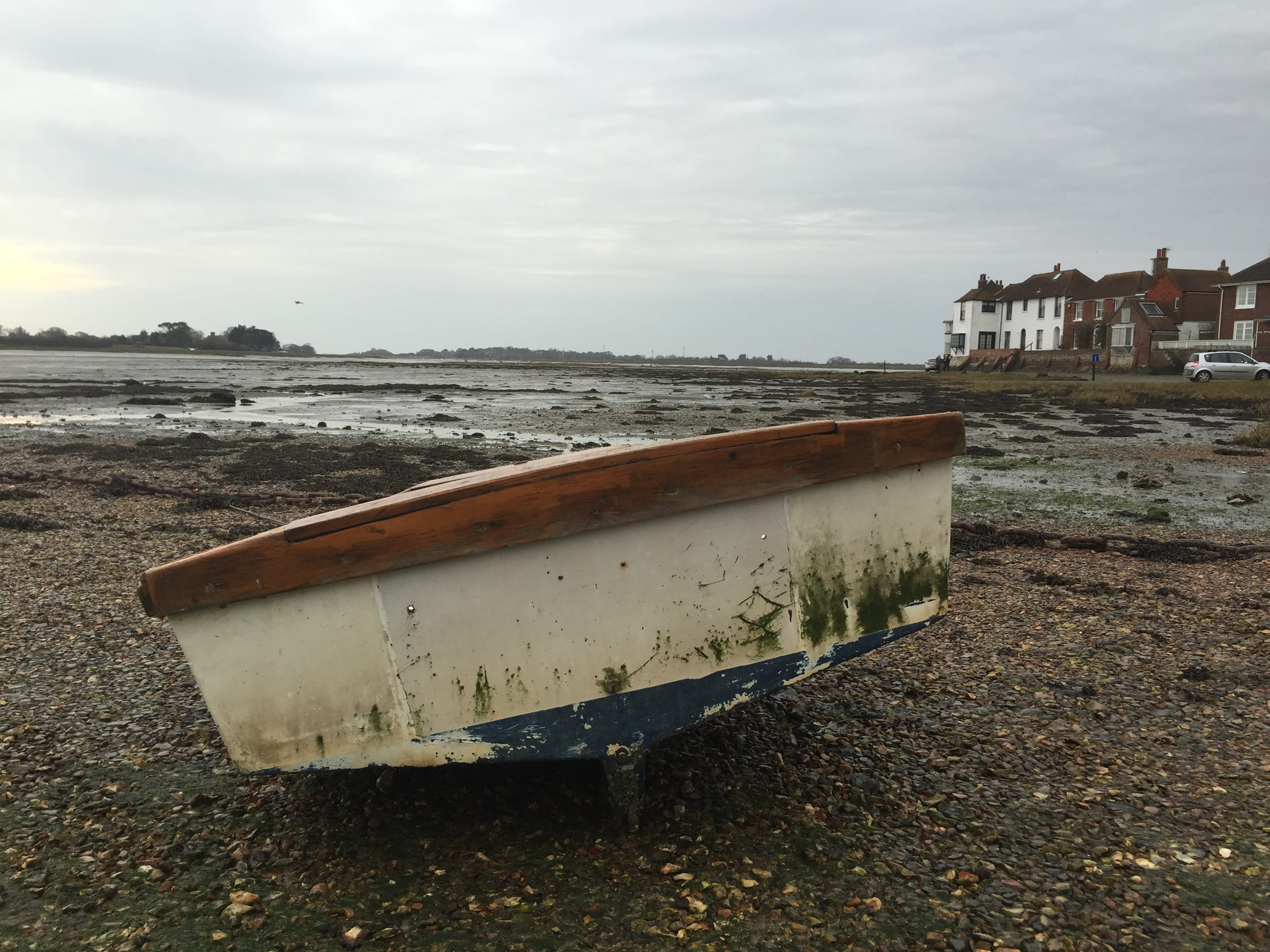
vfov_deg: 48.2
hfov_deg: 61.7
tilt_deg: -5.3
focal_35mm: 29
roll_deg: -2.1
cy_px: 476
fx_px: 1064
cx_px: 635
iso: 32
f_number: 2.2
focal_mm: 4.15
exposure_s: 1/455
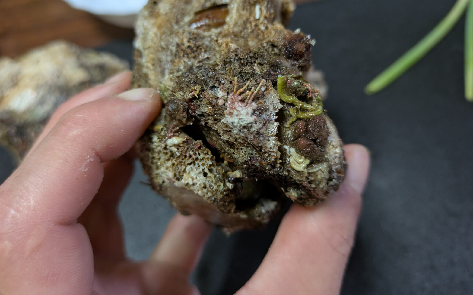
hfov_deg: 68.4
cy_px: 115
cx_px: 232
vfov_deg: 45.7
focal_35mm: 27
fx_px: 348
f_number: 1.89
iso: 246
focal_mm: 5.43
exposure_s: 1/40
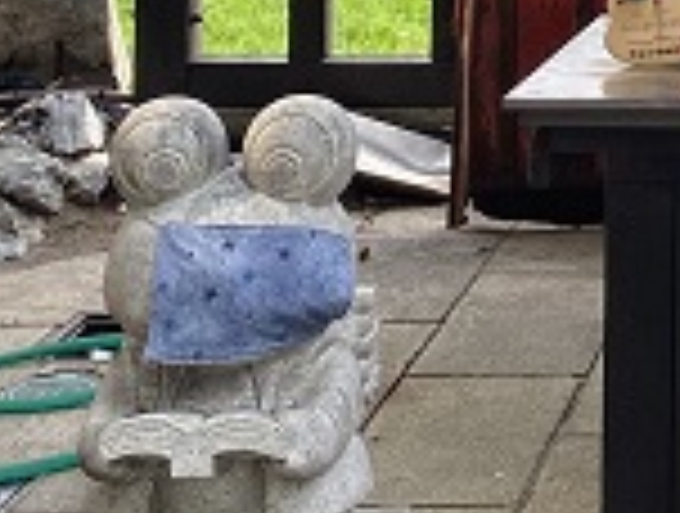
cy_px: -511
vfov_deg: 9.9
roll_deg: -0.4
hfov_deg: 13.0
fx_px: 2757
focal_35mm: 140
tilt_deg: +0.9
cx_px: 1137
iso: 32
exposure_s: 1/852
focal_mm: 4.25
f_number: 1.8
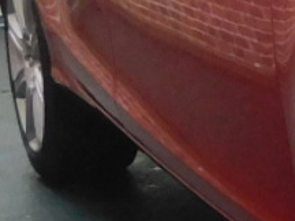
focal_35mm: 170
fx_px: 1449
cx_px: 845
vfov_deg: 8.7
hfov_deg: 9.5
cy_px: 59
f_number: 3
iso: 280
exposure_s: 1/30
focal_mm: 4
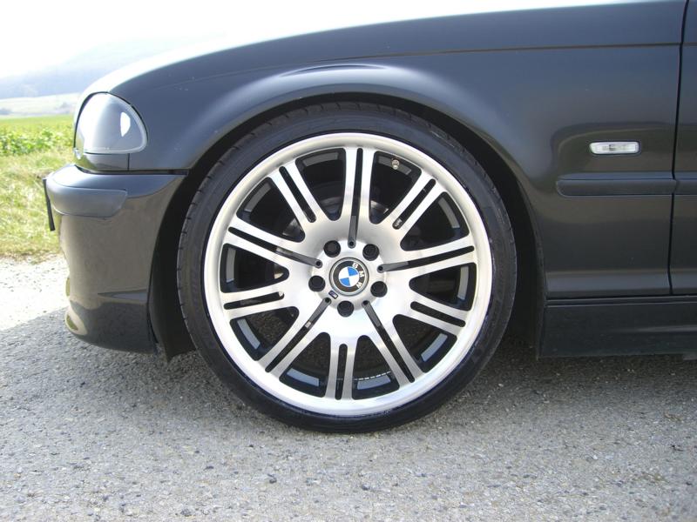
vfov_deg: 37.7
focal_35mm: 38
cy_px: 261
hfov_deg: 49.0
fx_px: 765
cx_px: 348
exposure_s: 1/320
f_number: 2.7
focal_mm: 6.2
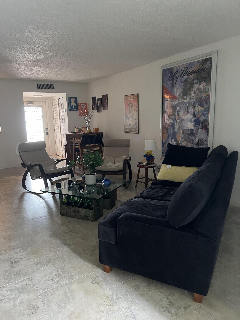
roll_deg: +3.0
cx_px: 120
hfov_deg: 53.1
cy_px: 160
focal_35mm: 26
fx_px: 240
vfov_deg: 67.3
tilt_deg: -10.2
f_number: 1.5
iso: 500
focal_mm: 5.7
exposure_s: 1/45
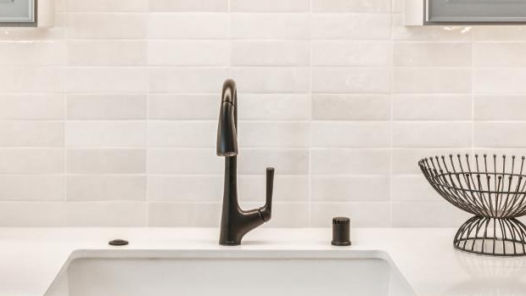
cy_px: 38
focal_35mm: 77
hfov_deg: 27.4
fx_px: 1078
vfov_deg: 15.5
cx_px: 249
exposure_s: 1/60
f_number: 11
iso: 1600
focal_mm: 30.5
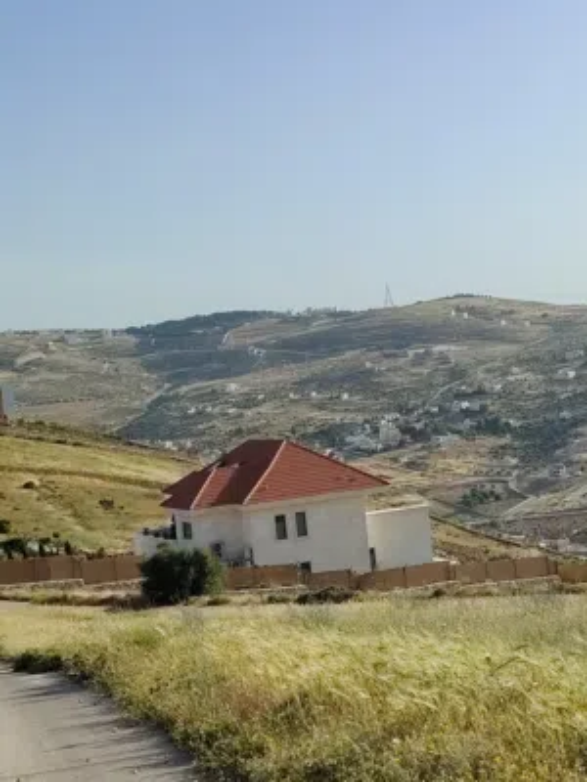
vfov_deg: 29.8
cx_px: 294
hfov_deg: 22.6
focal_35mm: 65
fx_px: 1470
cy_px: 391
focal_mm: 5.25
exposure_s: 1/1073
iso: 101
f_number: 1.75
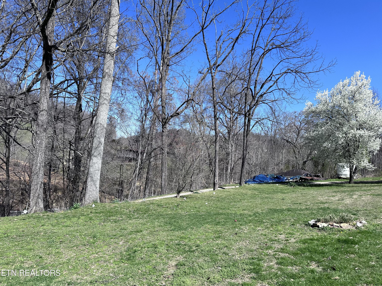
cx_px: 191
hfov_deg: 71.6
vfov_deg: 56.8
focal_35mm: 24
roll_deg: -4.6
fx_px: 265
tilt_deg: +1.5
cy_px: 143
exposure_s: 1/3717
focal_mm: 6.86
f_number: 1.78
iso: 80
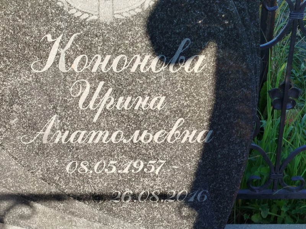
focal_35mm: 29
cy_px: 114
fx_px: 256
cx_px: 153
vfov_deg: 48.2
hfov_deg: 61.7
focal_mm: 5.31
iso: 50
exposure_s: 1/184
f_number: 1.7
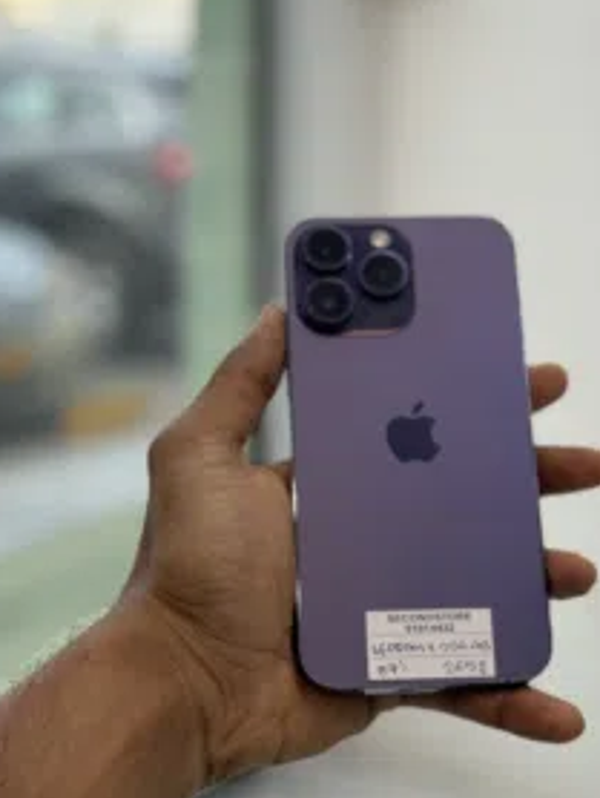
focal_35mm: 69
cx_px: 416
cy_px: 454
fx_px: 1592
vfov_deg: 28.1
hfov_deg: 21.2
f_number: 1.78
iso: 64
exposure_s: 1/756
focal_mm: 6.76
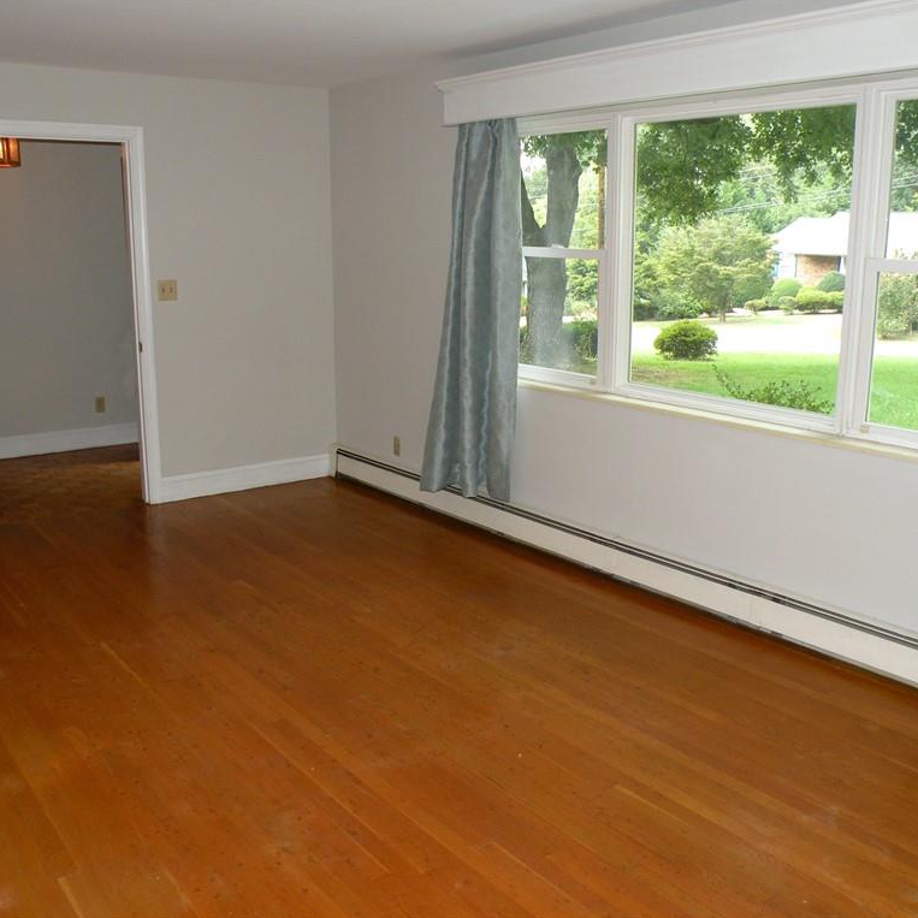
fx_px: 960
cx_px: 438
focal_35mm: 32
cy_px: 459
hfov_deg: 51.1
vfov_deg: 51.1
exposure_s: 1/51.5
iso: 84
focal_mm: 4.7
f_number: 2.8
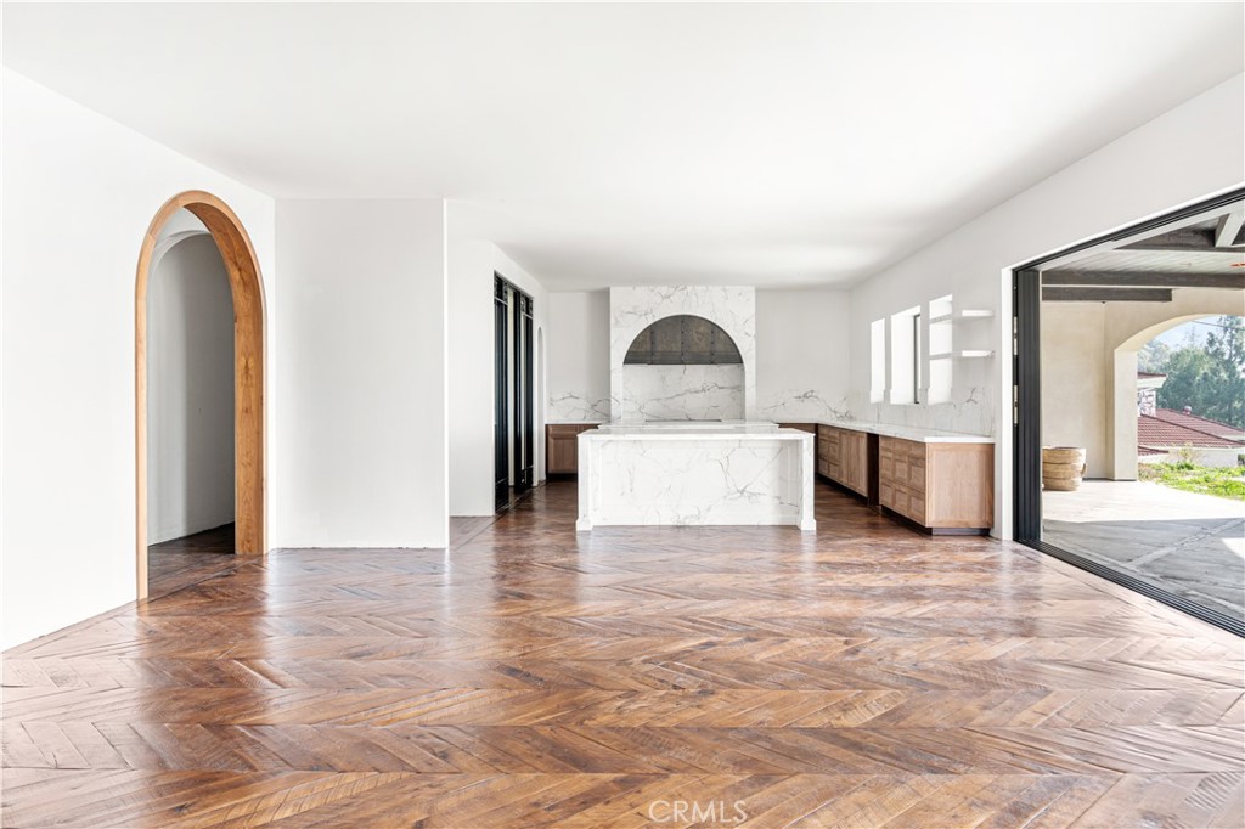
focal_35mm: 24
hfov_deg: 73.8
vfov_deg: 53.1
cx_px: 622
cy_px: 414
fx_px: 830
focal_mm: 24
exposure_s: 1/10
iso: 100
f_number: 9
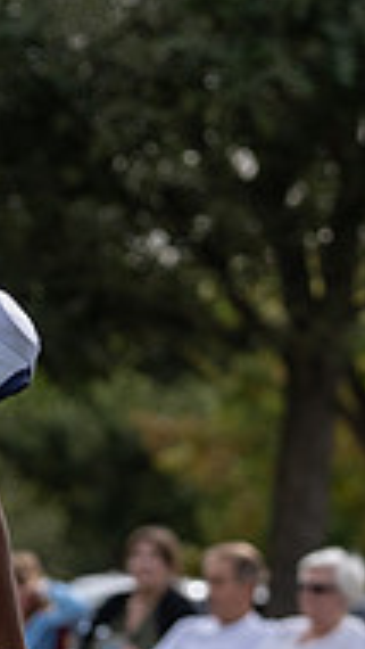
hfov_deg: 3.0
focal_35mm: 404
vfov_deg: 5.3
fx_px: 6945
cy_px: 475
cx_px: -305
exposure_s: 1/1600
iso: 160
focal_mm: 108
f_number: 4
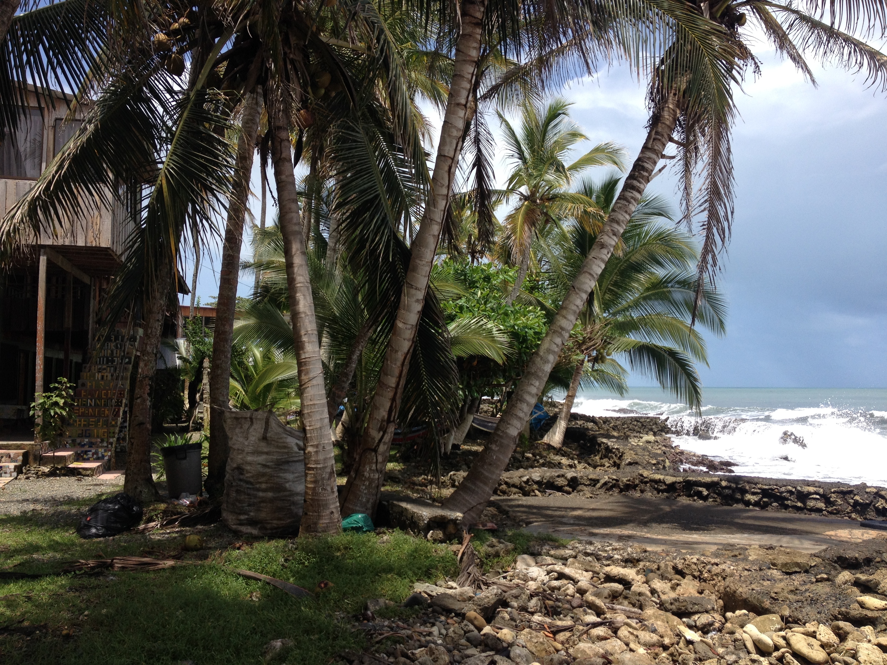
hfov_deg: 52.6
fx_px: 897
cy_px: 332
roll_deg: +0.5
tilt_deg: +0.2
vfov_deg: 40.7
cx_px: 444
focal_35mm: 35
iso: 50
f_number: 2.4
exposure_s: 1/1534
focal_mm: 4.28
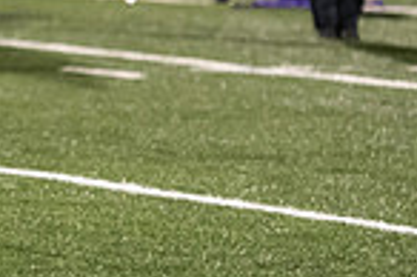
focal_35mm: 538
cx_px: -228
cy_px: -141
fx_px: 6225
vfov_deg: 2.5
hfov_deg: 3.8
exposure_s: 1/400
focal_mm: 135
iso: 5000
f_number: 3.2
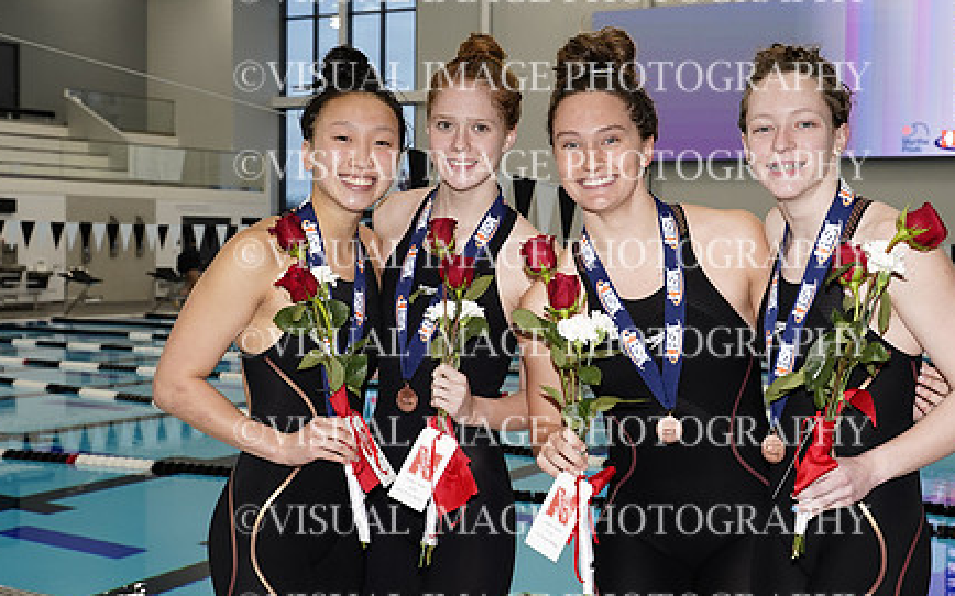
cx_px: 552
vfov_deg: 21.6
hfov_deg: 33.9
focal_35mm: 60
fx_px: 1561
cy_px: 298
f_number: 5.6
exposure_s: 1/200
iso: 1600
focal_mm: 44
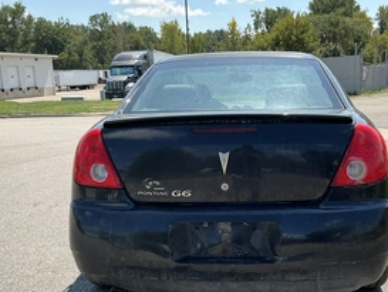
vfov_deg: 35.0
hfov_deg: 45.6
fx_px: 460
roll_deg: +3.1
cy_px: 178
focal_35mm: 41
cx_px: 223
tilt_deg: -11.8
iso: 25
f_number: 1.8
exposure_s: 1/1451
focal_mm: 3
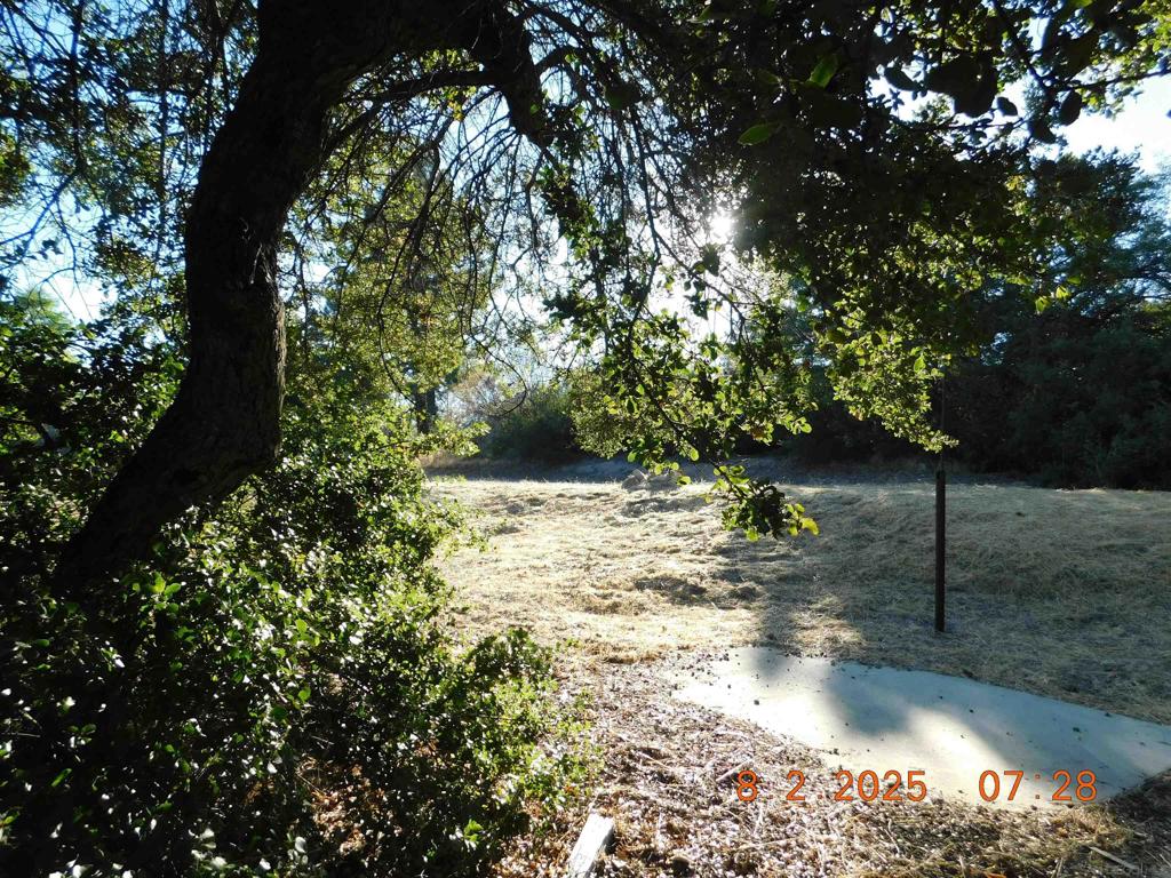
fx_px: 778
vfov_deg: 58.9
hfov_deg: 73.9
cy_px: 439
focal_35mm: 23
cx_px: 586
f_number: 3
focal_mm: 4
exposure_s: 1/400
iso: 125
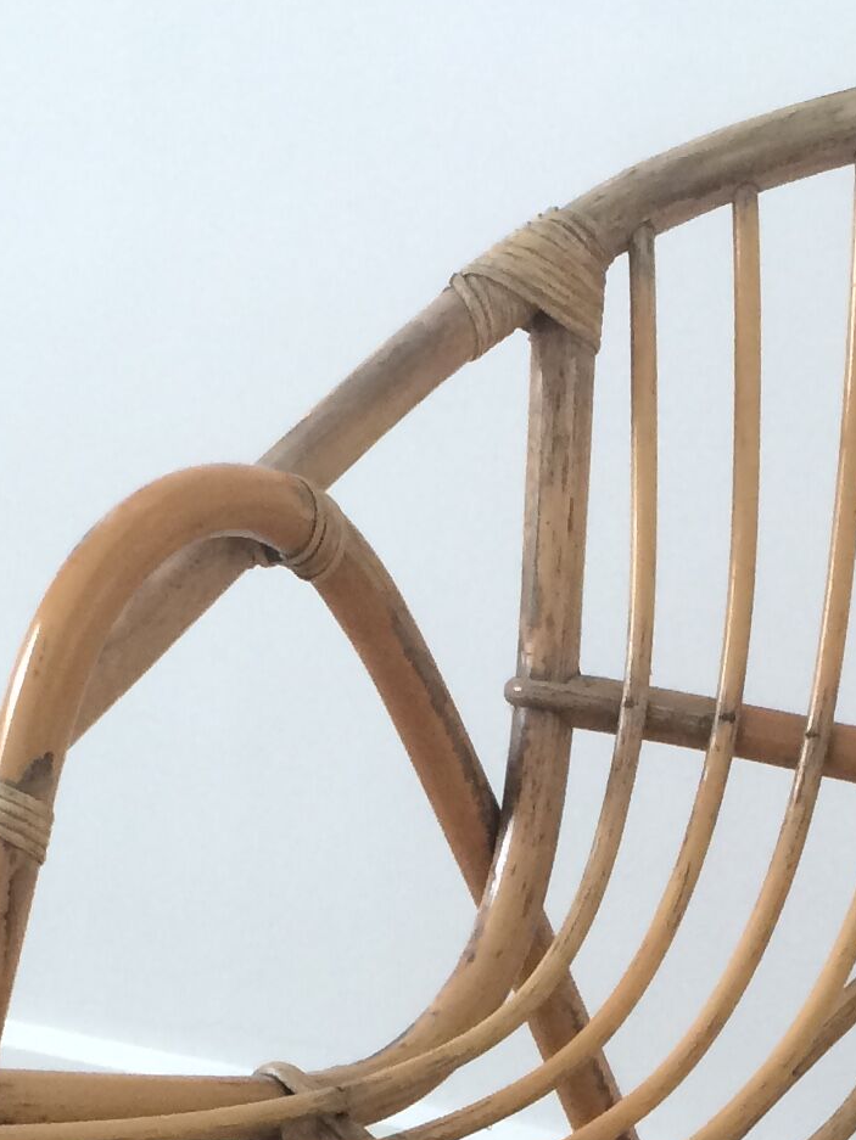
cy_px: 1348
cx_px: 503
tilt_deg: -25.6
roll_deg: +3.4
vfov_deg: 18.5
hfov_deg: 14.6
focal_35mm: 101
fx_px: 3329
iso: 50
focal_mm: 4.15
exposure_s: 1/33
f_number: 2.2
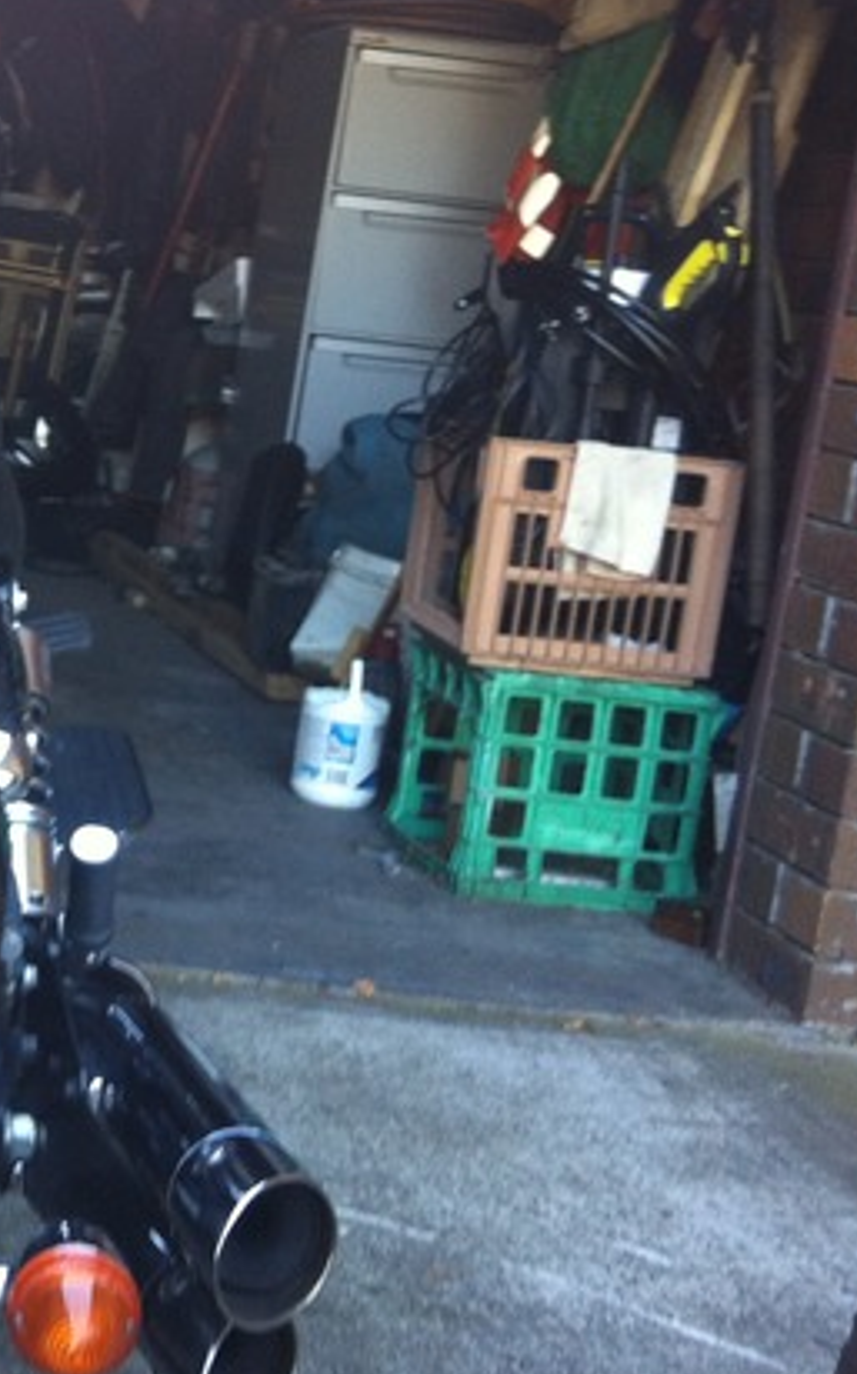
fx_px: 2694
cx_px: -160
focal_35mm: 72
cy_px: 527
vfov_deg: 28.5
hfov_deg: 17.3
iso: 100
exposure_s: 1/30
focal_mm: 3.85
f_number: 2.8
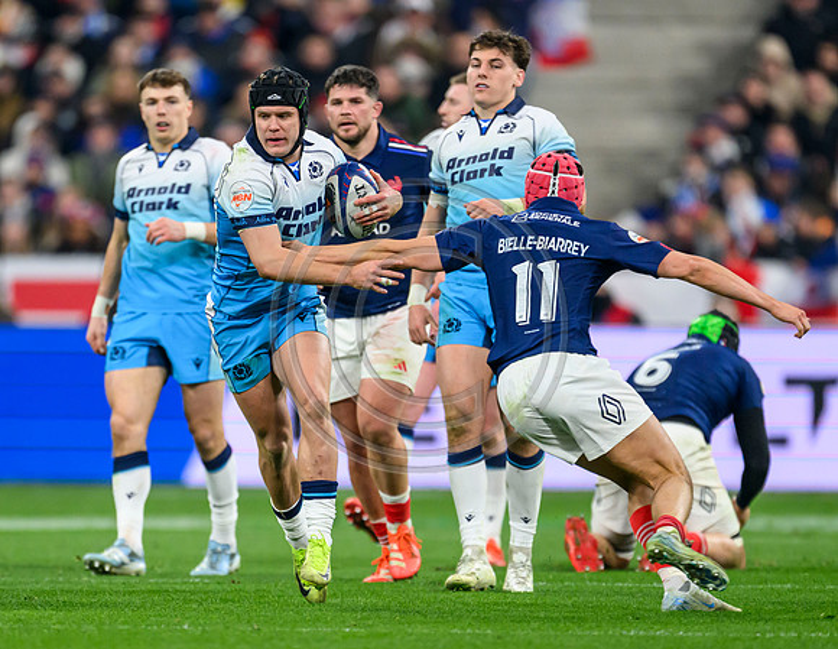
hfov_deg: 2.2
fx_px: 21759
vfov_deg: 1.7
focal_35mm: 888
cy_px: 432
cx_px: 376
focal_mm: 560
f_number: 4
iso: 3200
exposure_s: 1/1600
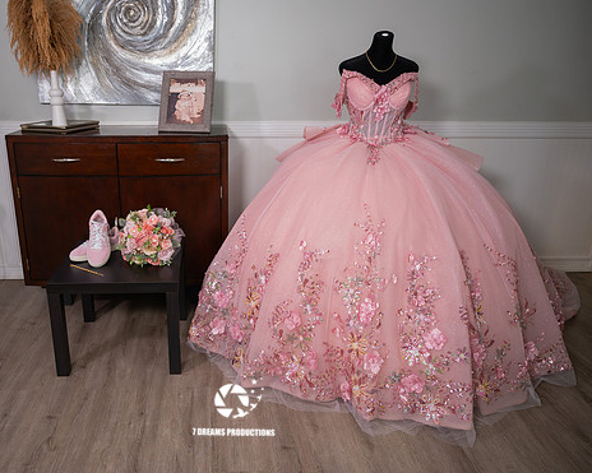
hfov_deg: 59.9
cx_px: 233
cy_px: 229
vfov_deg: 50.0
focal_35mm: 29
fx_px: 508
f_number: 2.8
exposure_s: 1/60
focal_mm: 24
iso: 1000
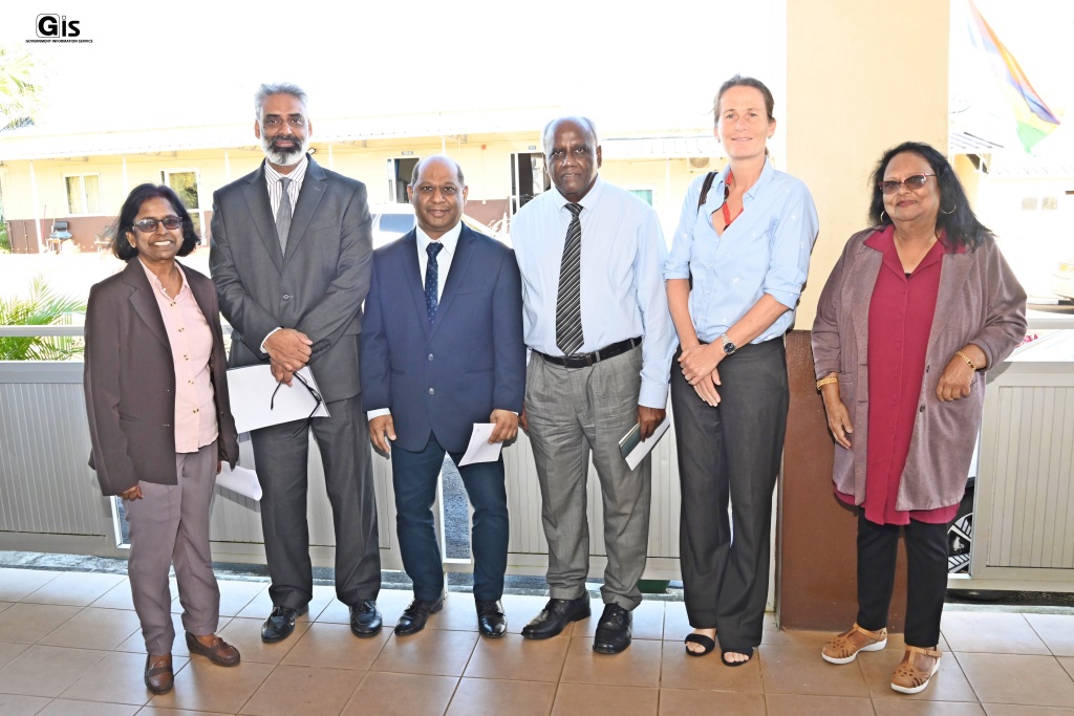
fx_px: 955
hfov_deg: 58.7
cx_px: 537
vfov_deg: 41.1
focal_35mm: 32
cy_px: 358
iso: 2000
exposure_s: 1/160
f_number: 10
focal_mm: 32
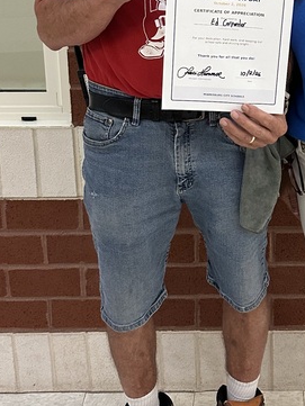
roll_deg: -0.9
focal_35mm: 68
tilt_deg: -15.1
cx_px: 275
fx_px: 798
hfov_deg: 21.2
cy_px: 42
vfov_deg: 27.5
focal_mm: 6.86
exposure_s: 1/60
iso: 400
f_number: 1.78
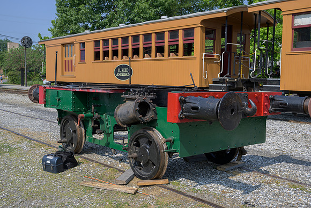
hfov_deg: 49.1
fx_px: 340
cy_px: 104
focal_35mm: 39
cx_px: 156
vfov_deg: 33.9
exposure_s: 1/250
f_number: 7.1
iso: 80
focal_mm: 38
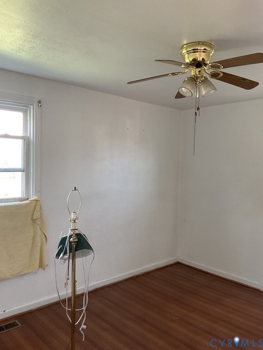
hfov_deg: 48.2
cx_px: 132
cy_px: 175
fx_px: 294
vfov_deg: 61.7
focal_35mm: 29
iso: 125
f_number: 1.8
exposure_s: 1/60
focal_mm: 3
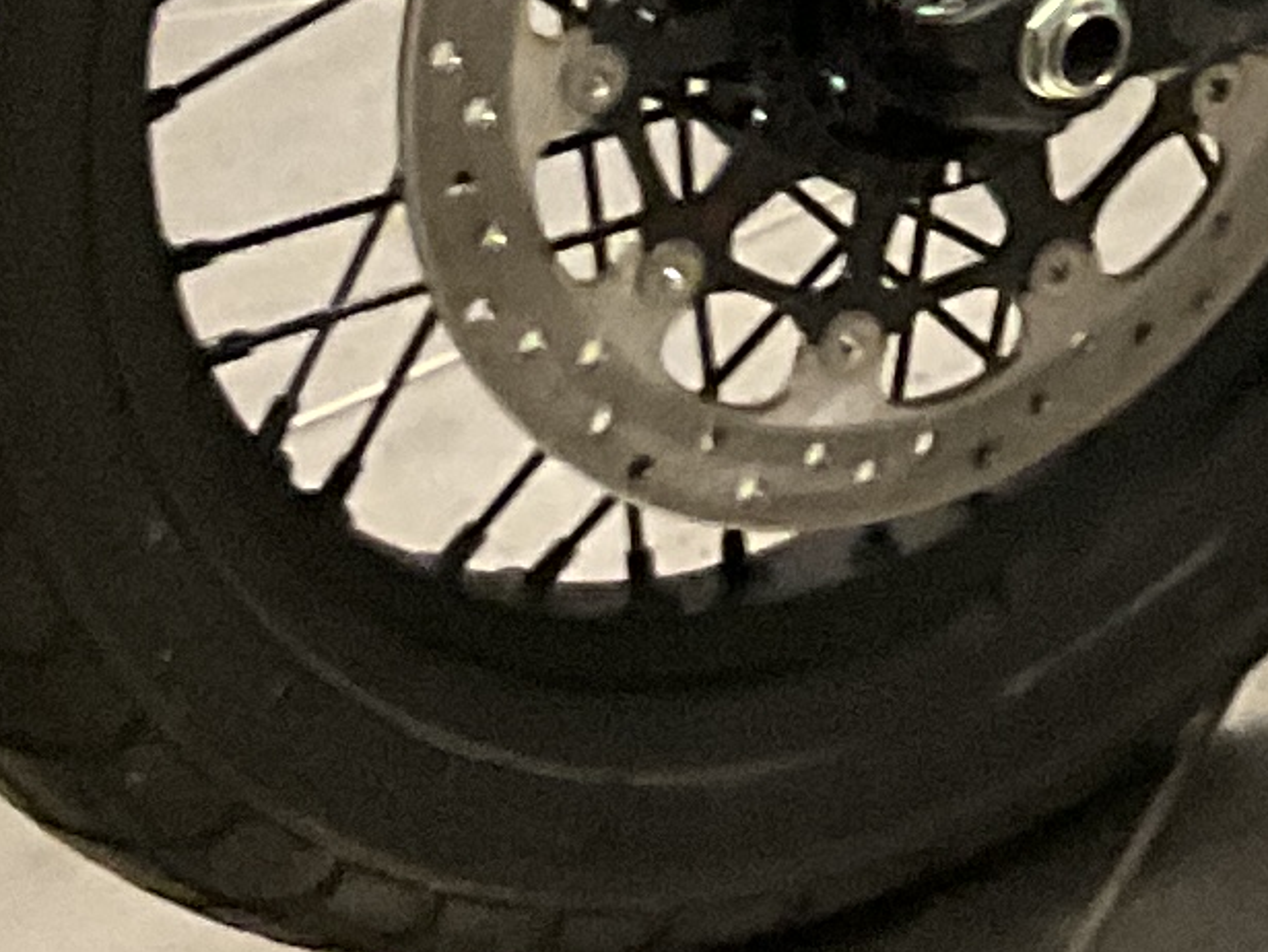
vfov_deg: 7.4
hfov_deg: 9.8
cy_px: -1115
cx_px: 2383
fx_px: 6964
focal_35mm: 190
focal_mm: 3
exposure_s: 1/40
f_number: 1.8
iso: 200
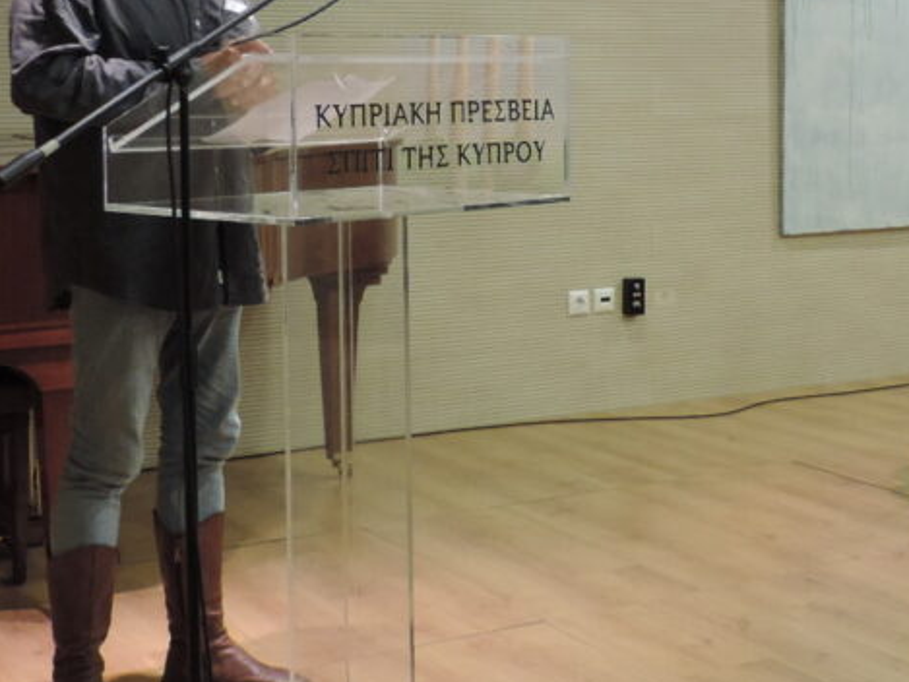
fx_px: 1891
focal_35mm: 72
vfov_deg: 20.2
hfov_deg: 26.5
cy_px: 134
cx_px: 740
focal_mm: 5.8
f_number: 3.2
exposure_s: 1/30
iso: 400
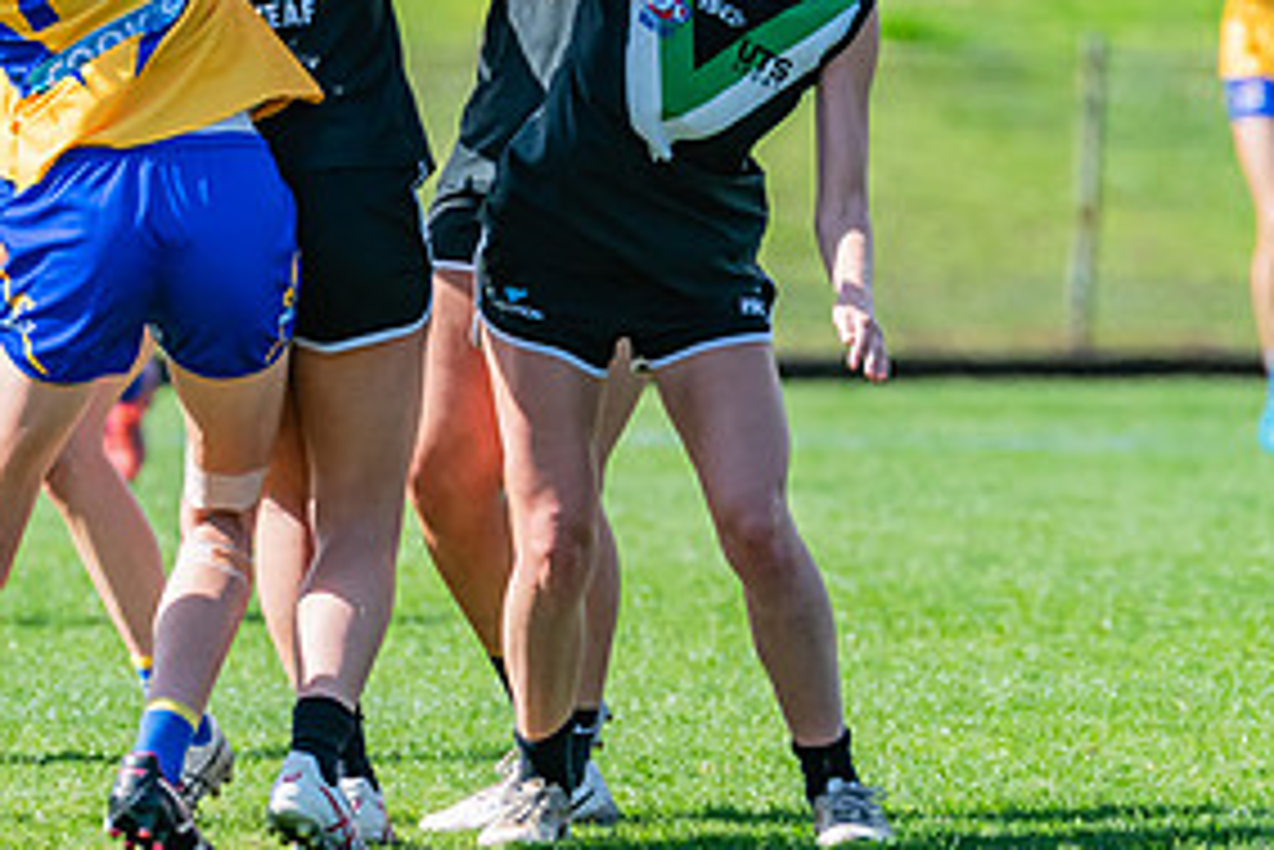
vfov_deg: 1.2
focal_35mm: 1177
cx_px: 273
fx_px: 41672
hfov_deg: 1.8
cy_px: -172
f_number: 7.1
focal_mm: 420
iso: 800
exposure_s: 1/1600
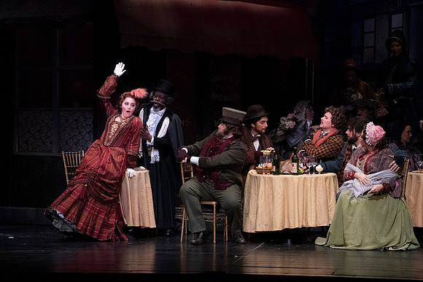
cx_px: 212
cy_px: 141
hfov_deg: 10.5
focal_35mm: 195
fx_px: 2292
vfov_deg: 7.0
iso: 16000
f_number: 14
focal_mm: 195
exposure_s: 1/400
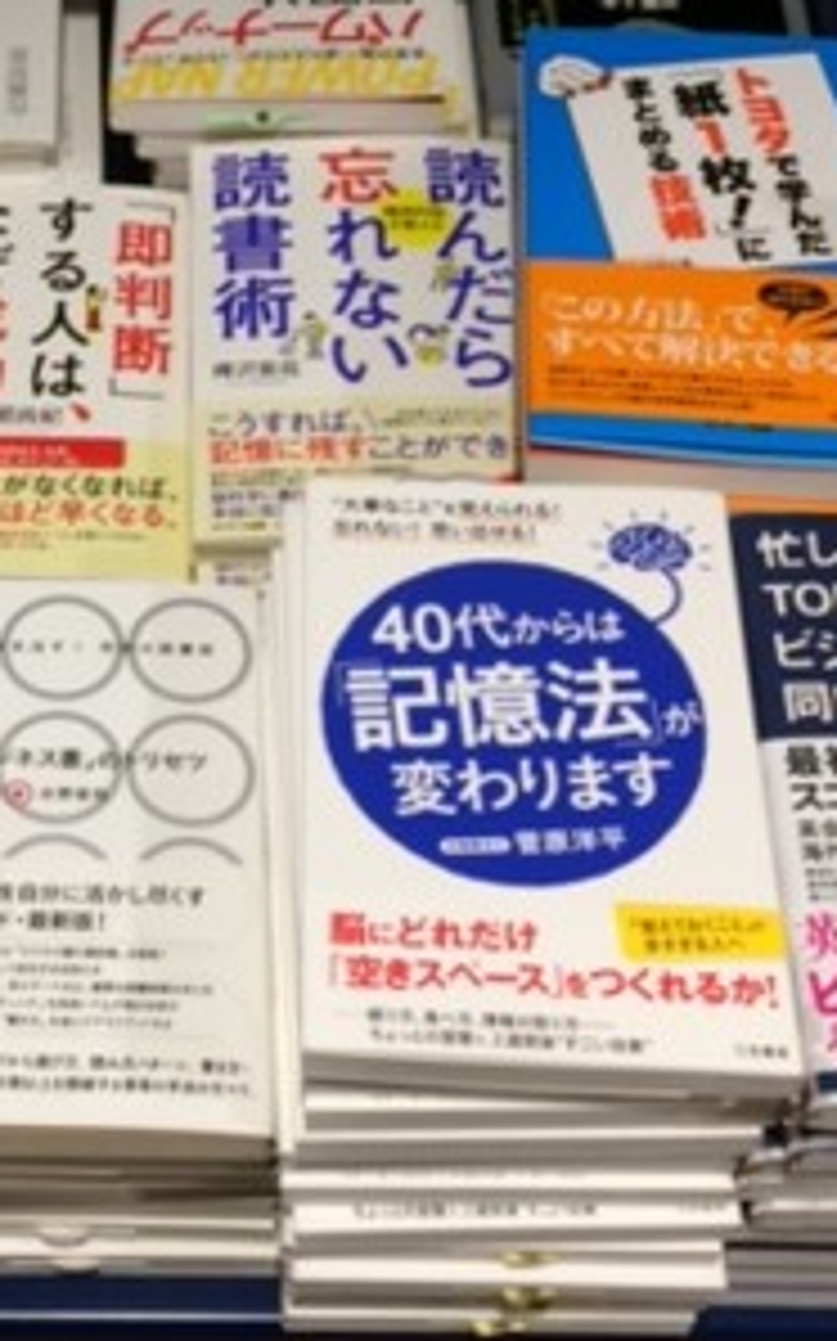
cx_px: 104
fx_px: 2338
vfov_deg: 31.9
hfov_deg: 20.0
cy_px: 513
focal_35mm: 64
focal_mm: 4.12
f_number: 2.2
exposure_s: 1/30
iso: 40
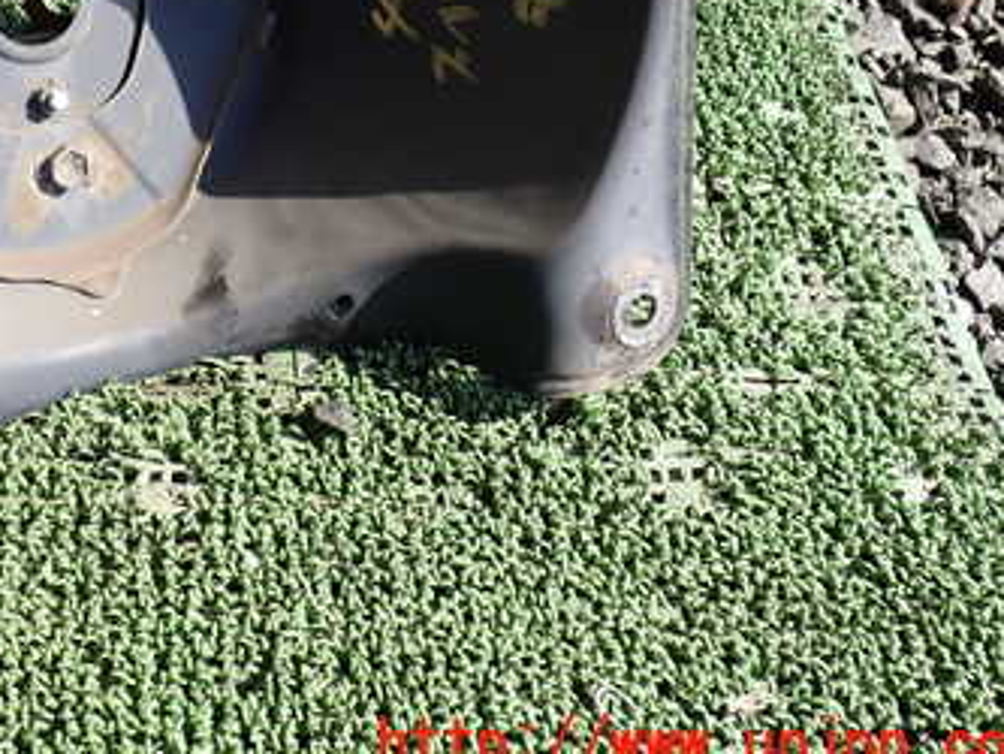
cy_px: 106
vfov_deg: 26.3
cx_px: 154
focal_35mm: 54
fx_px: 1567
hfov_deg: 34.1
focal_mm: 5.4
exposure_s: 1/250
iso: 100
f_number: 3.2
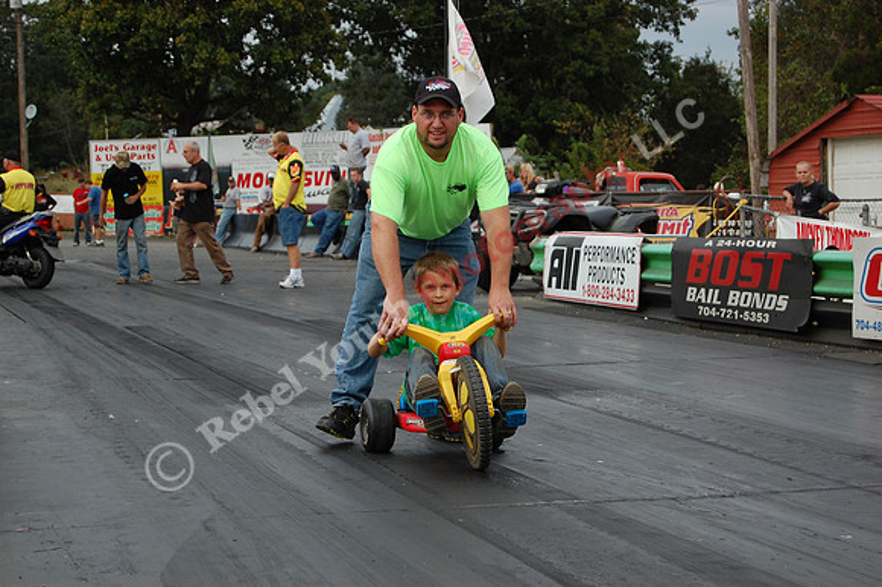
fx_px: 2020
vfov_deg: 16.5
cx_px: 441
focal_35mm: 82
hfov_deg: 24.6
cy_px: 294
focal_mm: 55
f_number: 5.6
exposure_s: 1/800
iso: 400
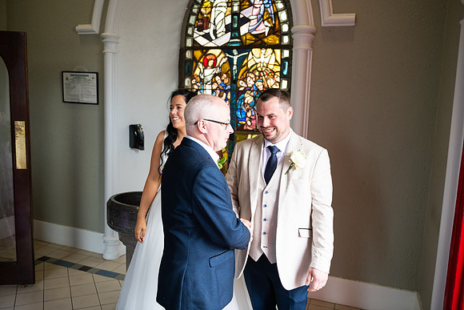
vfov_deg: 42.3
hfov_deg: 60.3
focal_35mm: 31
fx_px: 400
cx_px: 232
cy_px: 155
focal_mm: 31
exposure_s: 1/160
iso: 640
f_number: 3.5
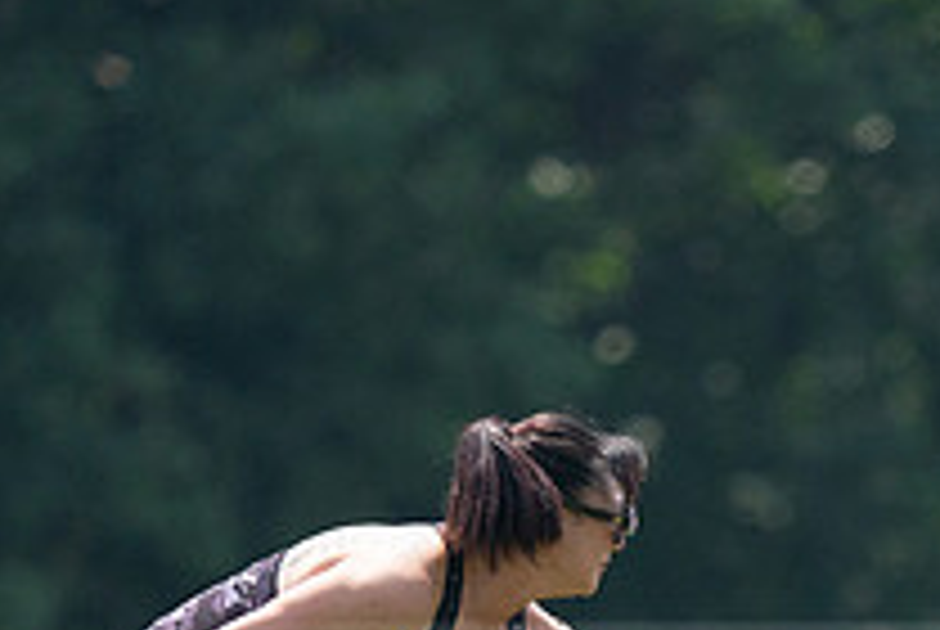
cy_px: 848
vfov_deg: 0.8
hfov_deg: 1.2
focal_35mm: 1662
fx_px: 43457
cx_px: 652
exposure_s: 1/4000
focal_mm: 600
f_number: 6.3
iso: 2500
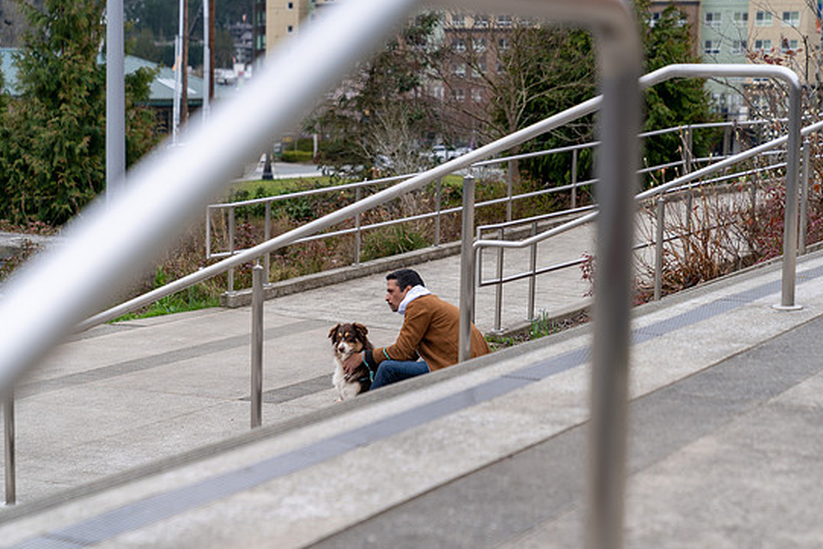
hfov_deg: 27.0
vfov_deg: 18.2
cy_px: 285
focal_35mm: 75
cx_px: 437
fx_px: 1715
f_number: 3.5
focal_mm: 70
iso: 100
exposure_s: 1/800
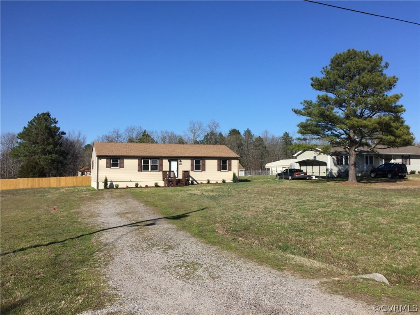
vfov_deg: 48.2
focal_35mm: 29
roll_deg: +0.1
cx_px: 210
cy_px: 158
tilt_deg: +2.4
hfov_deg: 61.7
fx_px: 352
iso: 32
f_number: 2.2
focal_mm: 4.15
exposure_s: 1/2198
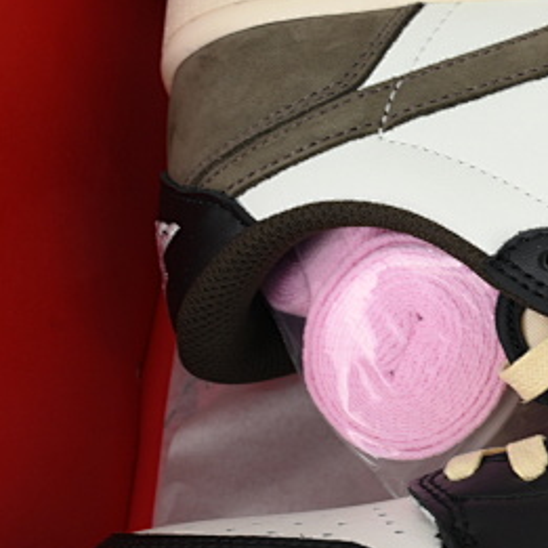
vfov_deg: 23.6
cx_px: 756
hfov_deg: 21.0
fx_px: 1307
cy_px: 316
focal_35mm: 73
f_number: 10
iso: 400
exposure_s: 1/100
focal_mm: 28
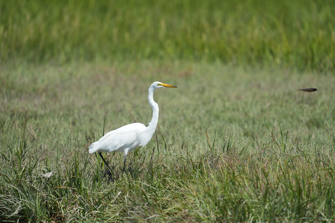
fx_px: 5583
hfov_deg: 3.4
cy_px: 112
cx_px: 168
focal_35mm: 600
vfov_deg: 2.3
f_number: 5.6
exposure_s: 1/1600
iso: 400
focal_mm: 600
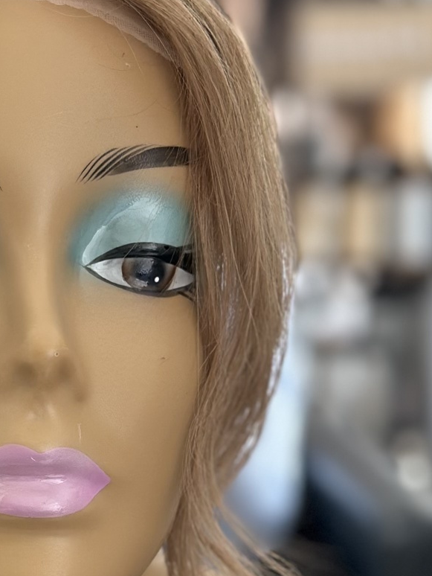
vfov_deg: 15.6
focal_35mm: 125
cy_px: 534
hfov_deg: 11.7
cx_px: 1
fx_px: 2079
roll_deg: +1.7
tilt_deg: -11.5
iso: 125
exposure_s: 1/86
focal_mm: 6.86
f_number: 1.78
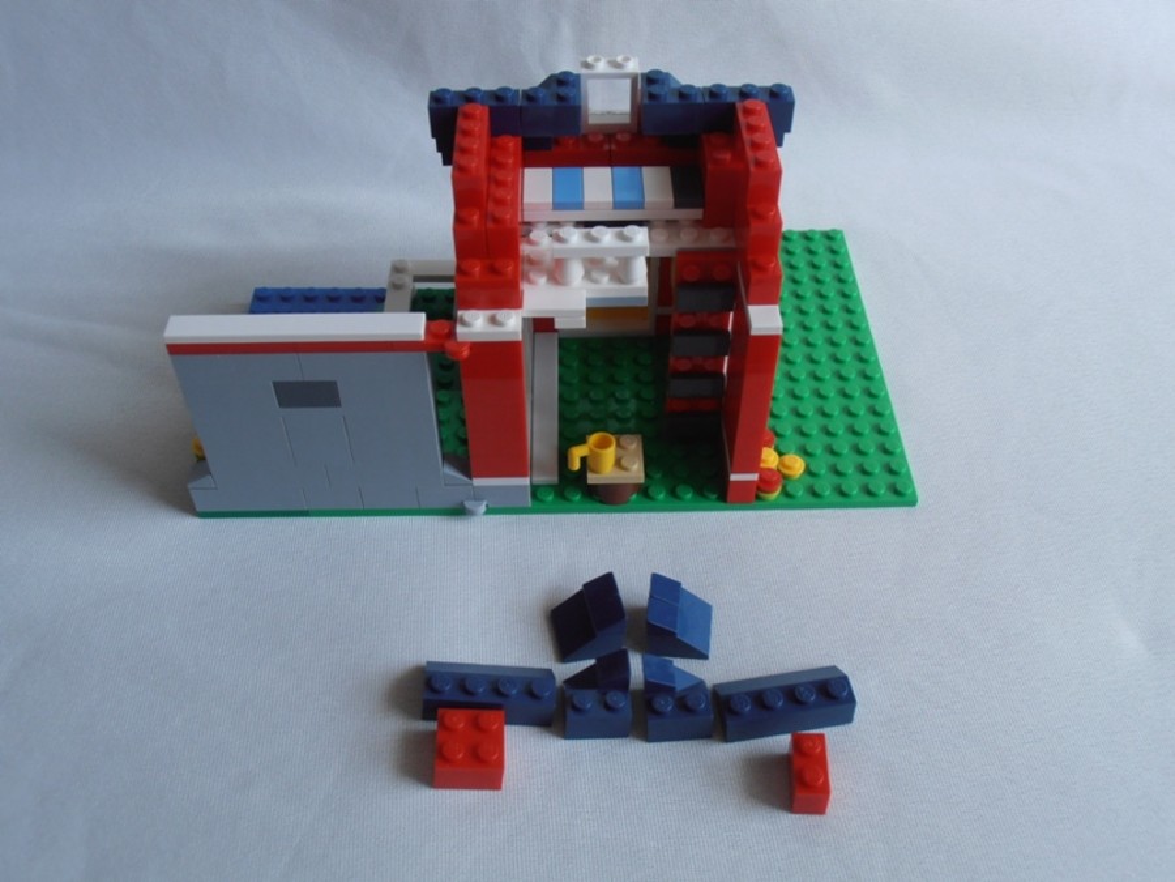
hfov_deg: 50.1
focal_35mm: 37
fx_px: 1256
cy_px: 441
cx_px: 588
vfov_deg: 38.7
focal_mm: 6.61
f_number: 3.9
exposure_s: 1/80
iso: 80
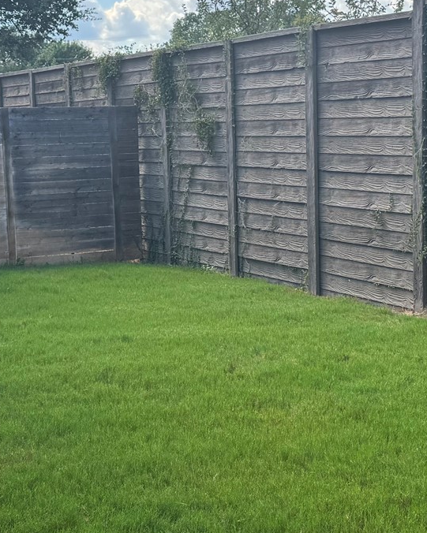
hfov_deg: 21.6
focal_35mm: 71
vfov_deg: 26.8
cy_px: 255
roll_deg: +1.8
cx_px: 228
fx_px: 1121
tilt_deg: -7.2
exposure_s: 1/1215
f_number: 1.78
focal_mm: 6.76
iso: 80
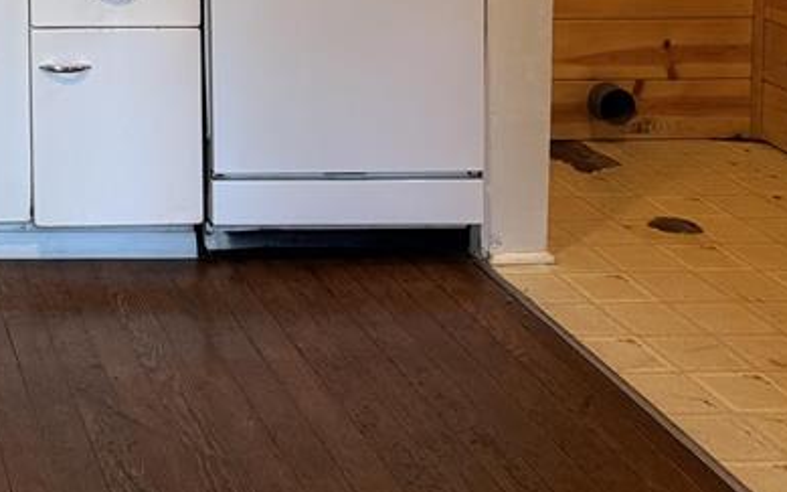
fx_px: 1437
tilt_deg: -3.3
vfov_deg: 17.3
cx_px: -190
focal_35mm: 67
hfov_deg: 26.7
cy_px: -271
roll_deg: -0.1
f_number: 1.78
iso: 200
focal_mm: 6.76
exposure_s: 1/60
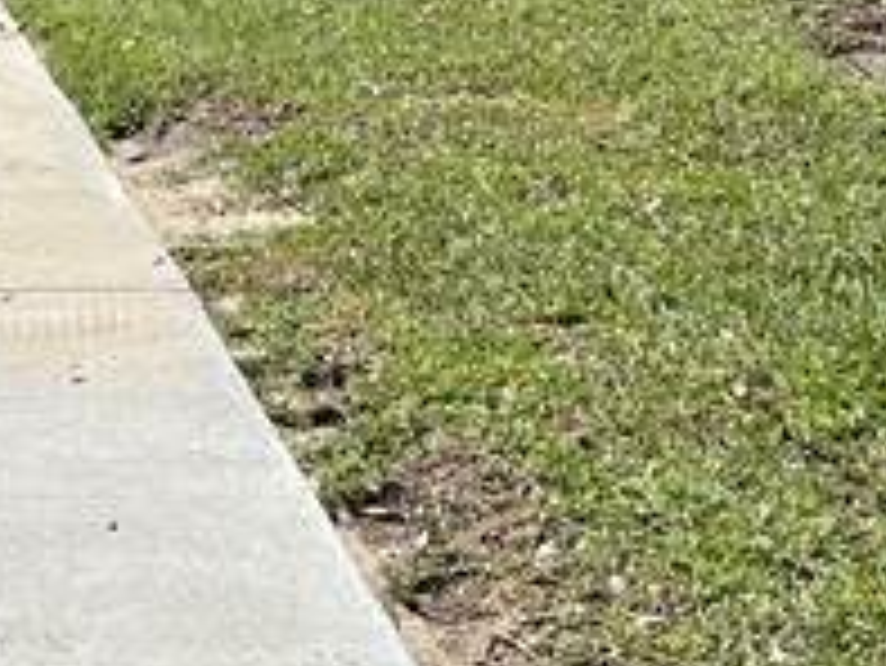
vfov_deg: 9.6
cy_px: -981
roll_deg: +1.2
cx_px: -423
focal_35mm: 135
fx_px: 3457
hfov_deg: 13.8
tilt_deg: +6.0
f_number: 1.6
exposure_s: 1/3521
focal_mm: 5.1
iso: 50
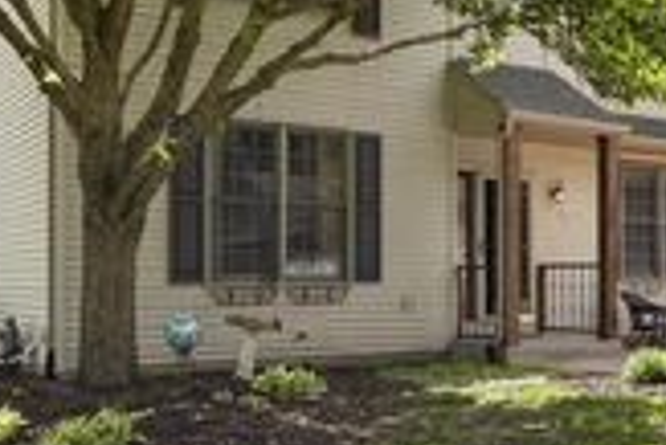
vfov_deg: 26.0
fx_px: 963
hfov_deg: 36.4
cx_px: 564
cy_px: 271
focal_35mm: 52
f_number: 8
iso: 400
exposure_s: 1/400
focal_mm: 17
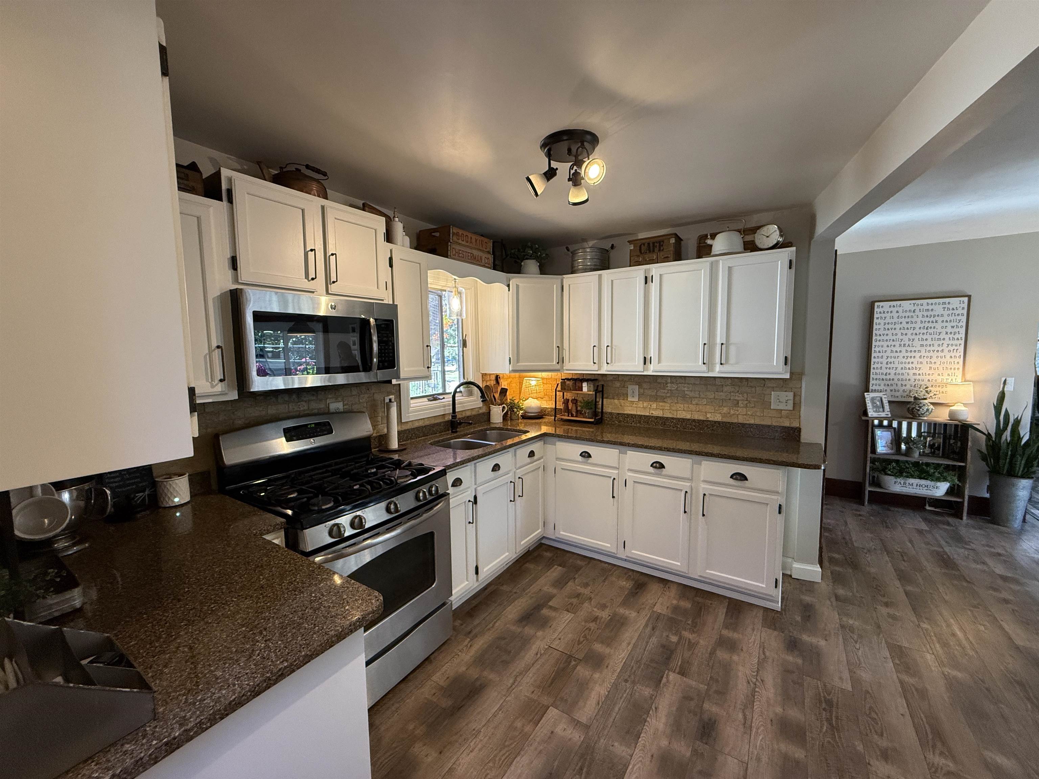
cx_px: 520
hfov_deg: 102.1
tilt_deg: -5.0
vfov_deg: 85.7
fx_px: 420
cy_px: 390
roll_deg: +1.0
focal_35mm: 14
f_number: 2.2
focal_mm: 2.22
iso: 320
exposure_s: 1/120
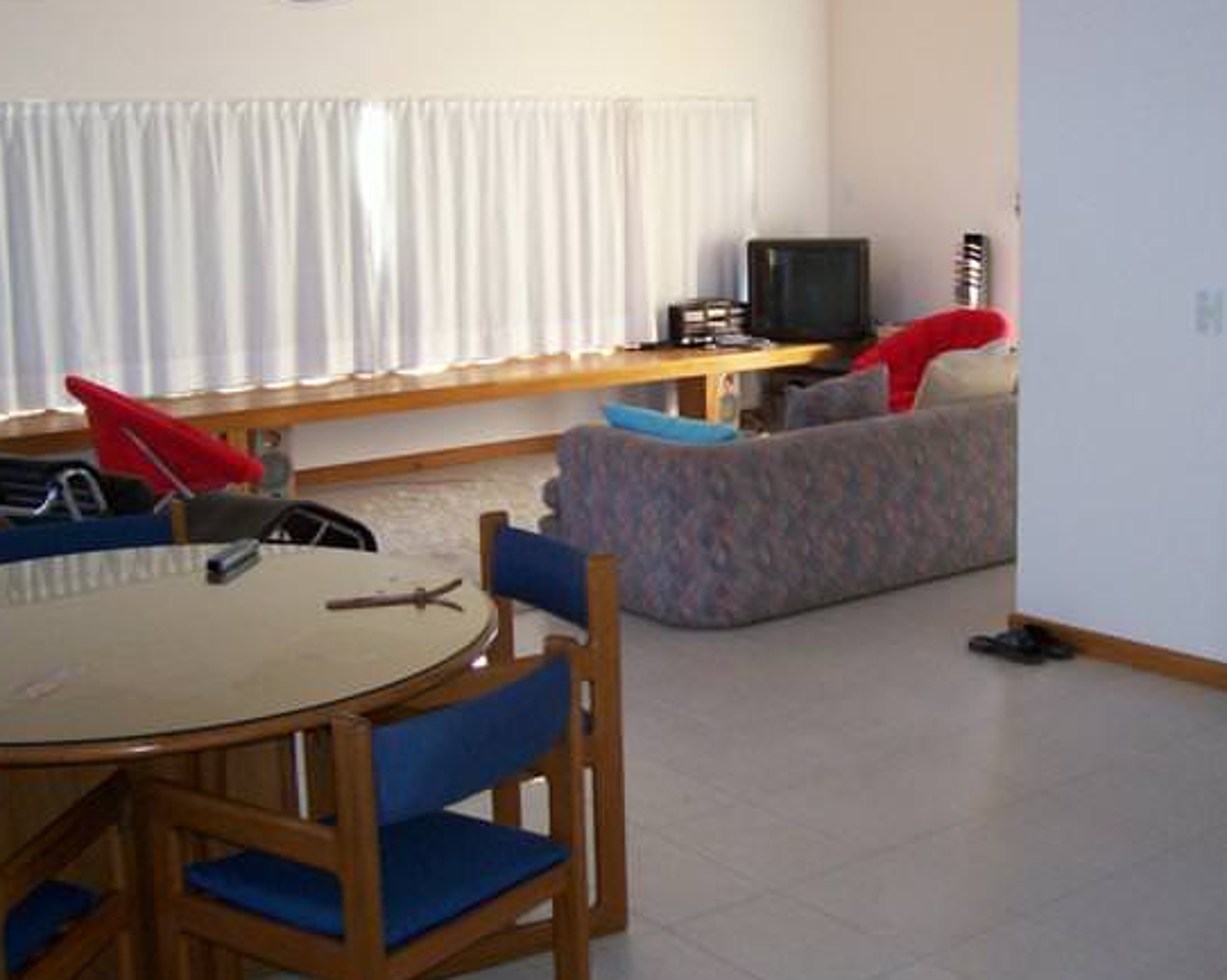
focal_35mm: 49
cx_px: 770
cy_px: 382
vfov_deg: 30.7
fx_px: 1778
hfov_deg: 37.8
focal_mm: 5.6
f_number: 2.7
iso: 140
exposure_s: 1/112
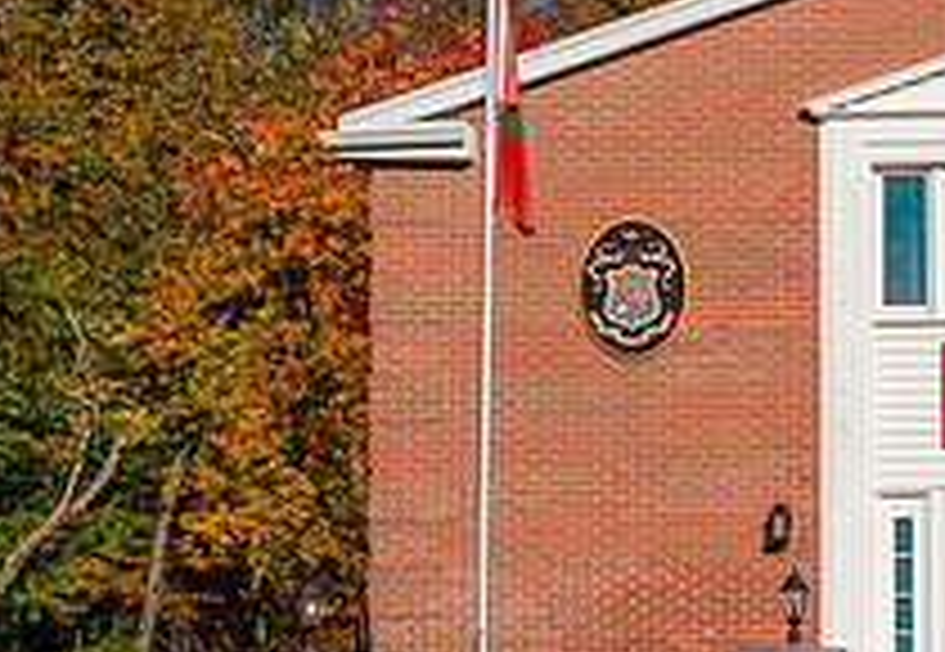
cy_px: 386
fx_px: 3636
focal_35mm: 137
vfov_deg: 10.3
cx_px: 1229
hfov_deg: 14.2
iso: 80
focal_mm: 48
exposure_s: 1/800
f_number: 5.6
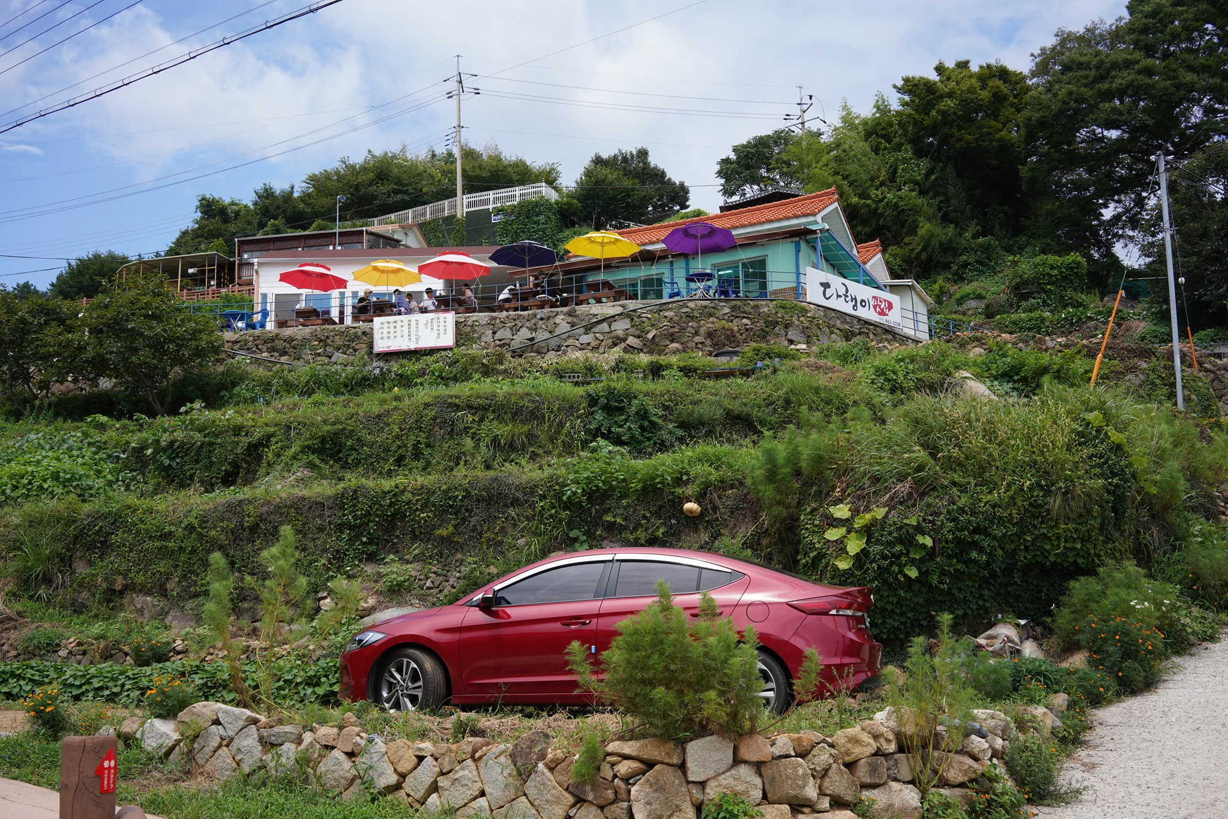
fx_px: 1194
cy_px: 410
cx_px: 614
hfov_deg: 54.4
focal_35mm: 35
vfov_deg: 37.9
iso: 100
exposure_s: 1/125
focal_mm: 35
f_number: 10
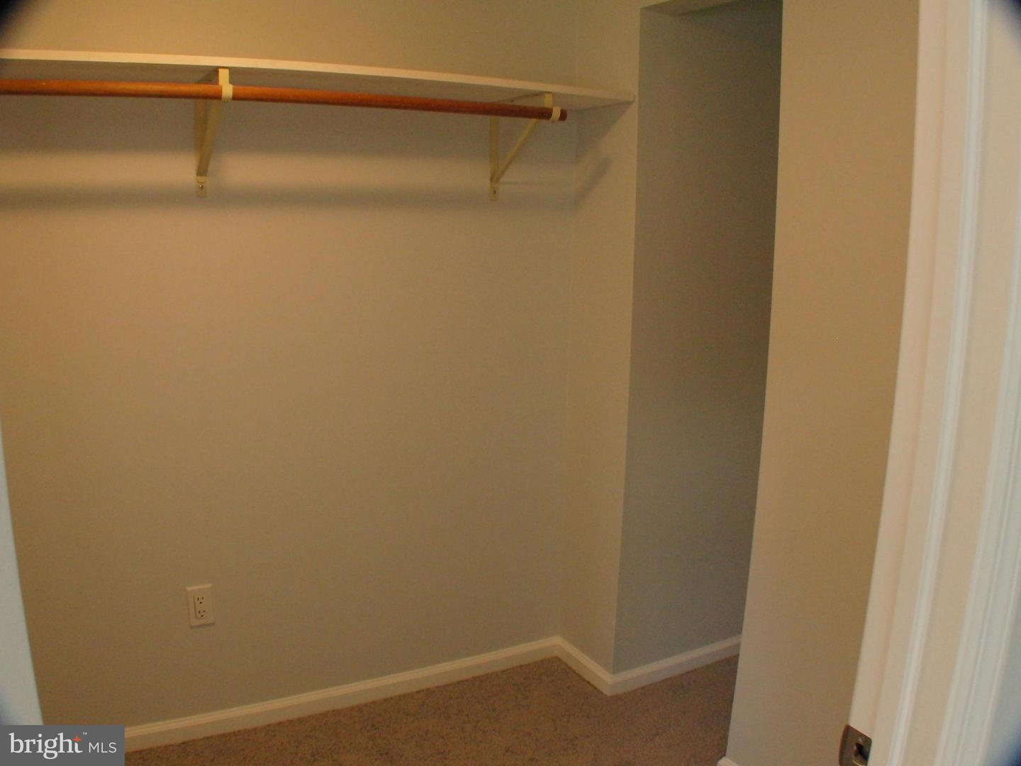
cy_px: 383
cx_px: 510
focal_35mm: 36
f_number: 4.2
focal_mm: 7.3
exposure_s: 1/60
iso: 400
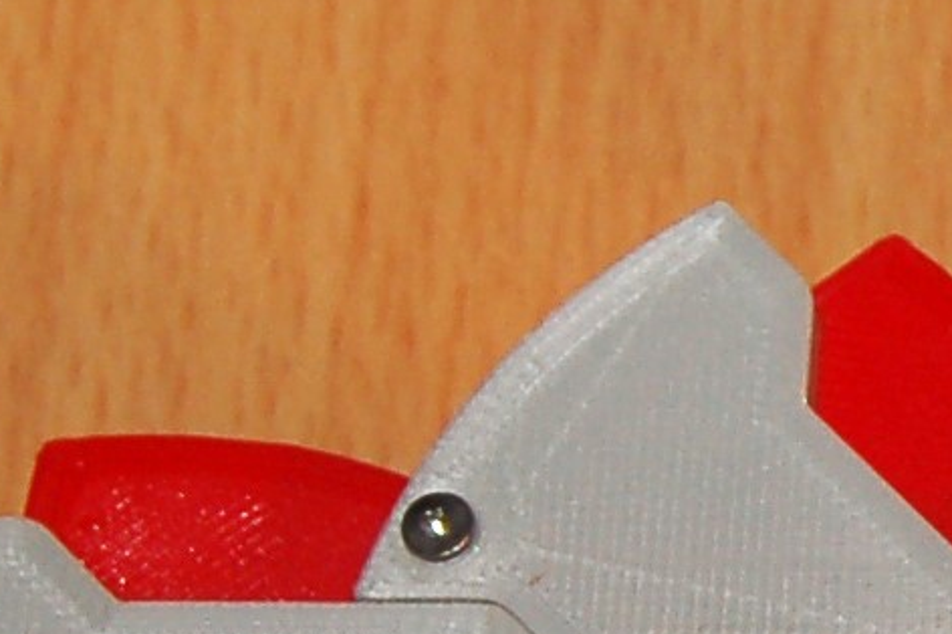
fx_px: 8086
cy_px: 515
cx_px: 1777
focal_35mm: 306
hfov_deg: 6.6
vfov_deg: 4.5
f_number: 4.5
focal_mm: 32
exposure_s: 1/60
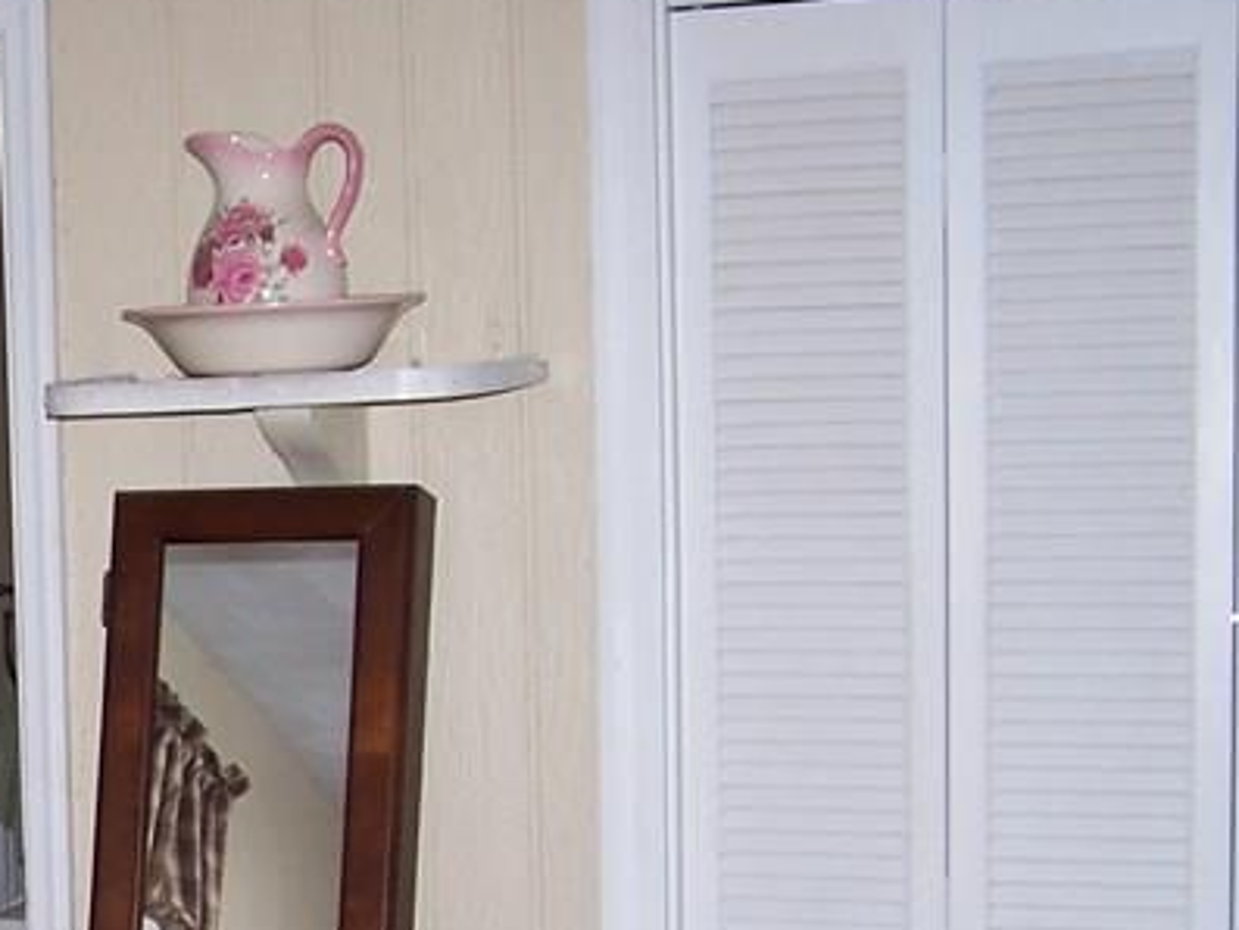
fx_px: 3509
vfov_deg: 14.9
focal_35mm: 98
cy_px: 902
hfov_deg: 19.0
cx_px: -197
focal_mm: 6.3
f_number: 2.8
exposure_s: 1/60
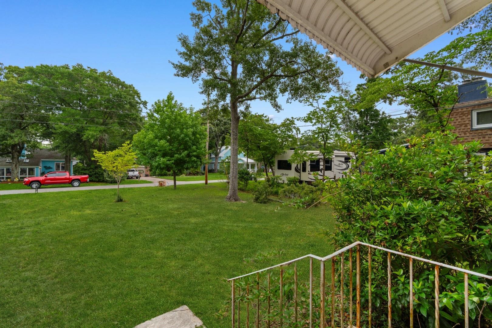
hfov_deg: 100.4
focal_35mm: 15
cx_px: 246
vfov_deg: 77.3
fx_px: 205
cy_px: 164
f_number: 7.1
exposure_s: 1/200
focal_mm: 10
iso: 100
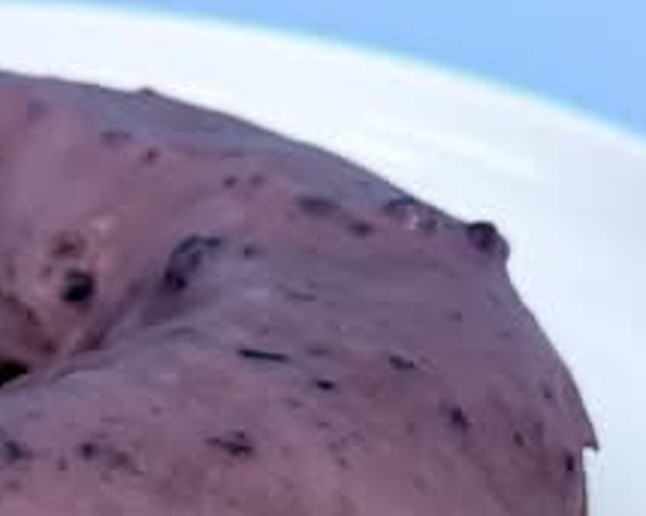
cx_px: -56
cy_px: 483
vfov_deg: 23.1
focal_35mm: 64
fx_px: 1223
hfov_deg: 27.2
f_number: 1.78
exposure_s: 1/180
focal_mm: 6.76
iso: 64
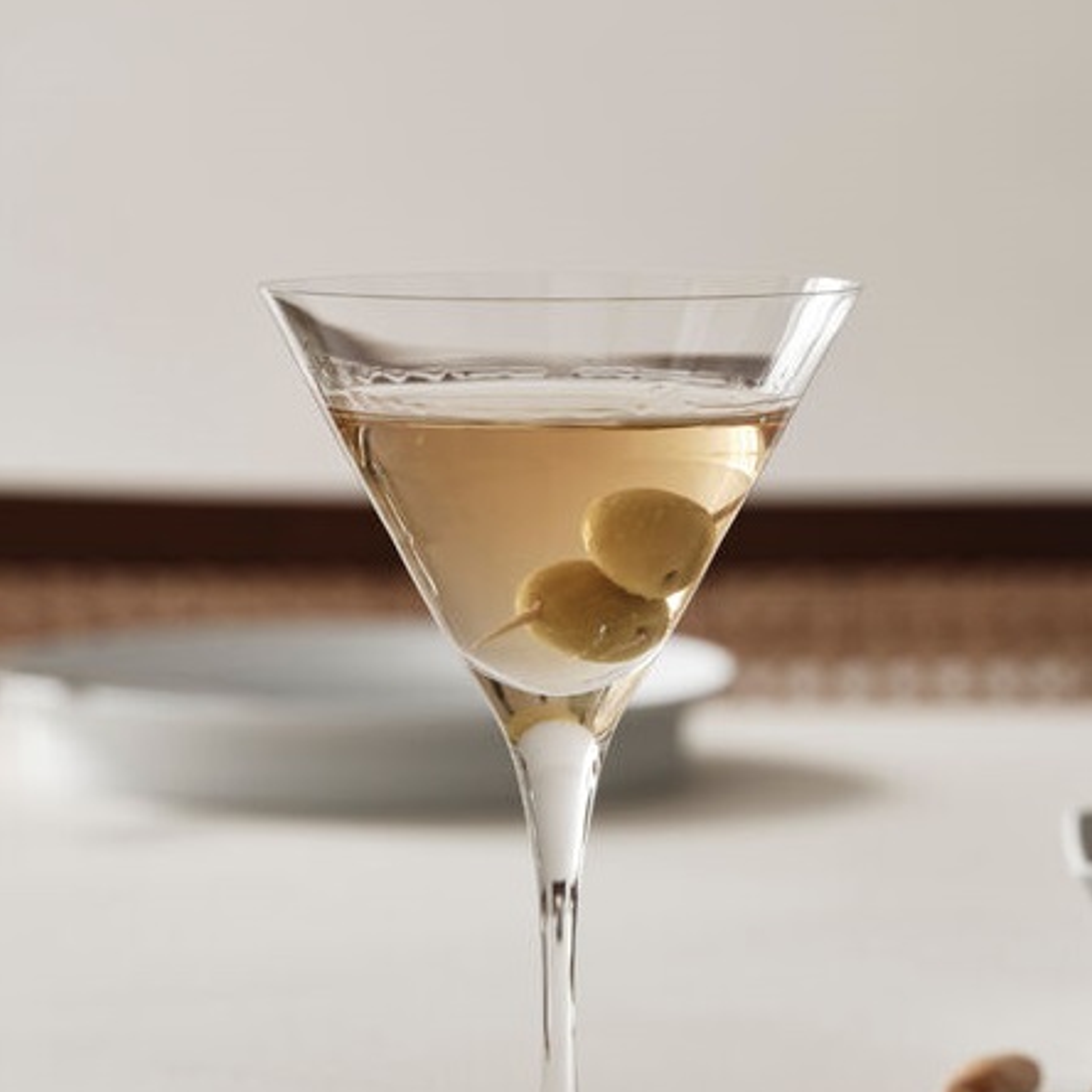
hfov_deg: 15.4
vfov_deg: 15.4
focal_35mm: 113
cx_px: 548
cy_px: 635
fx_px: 4033
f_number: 8
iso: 400
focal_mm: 120
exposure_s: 1/5
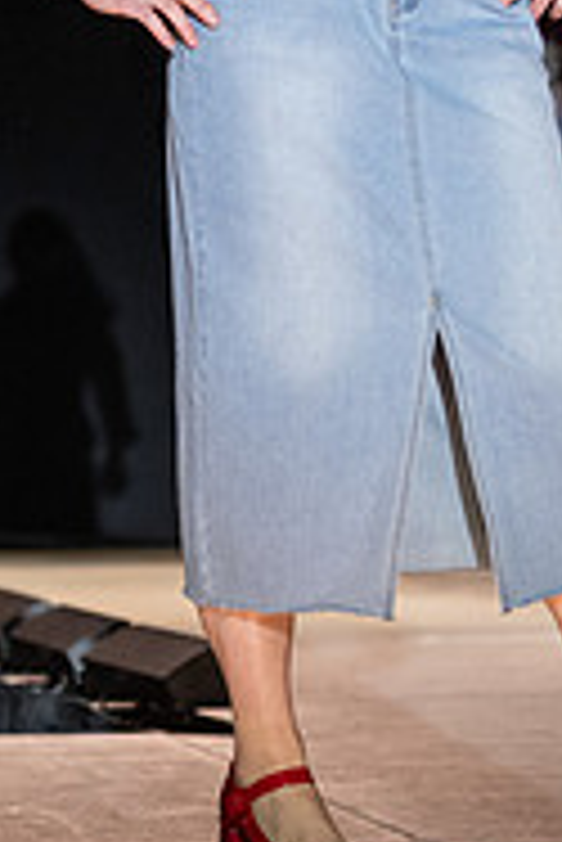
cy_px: 153
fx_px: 7689
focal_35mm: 329
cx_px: 543
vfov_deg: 6.3
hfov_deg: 4.2
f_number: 2.8
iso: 800
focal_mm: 80
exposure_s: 1/800
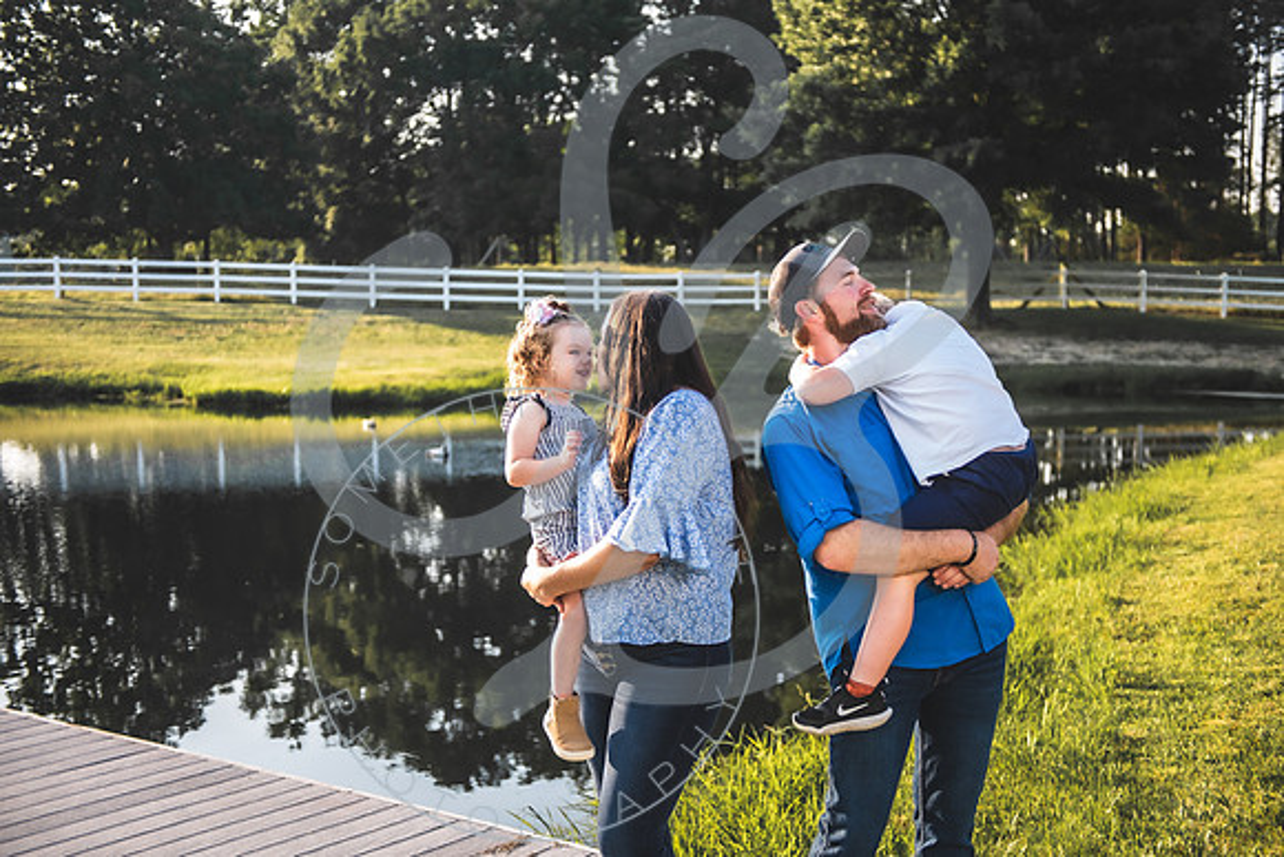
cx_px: 662
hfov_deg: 41.5
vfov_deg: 28.4
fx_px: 1694
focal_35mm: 47
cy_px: 428
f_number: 2.8
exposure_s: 1/250
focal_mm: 45
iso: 50
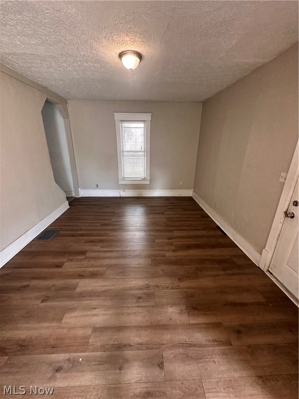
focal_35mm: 14
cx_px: 150
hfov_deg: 85.7
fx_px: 161
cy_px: 200
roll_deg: -1.0
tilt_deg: -19.4
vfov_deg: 102.1
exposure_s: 1/64
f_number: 2.2
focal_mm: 2.22
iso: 320
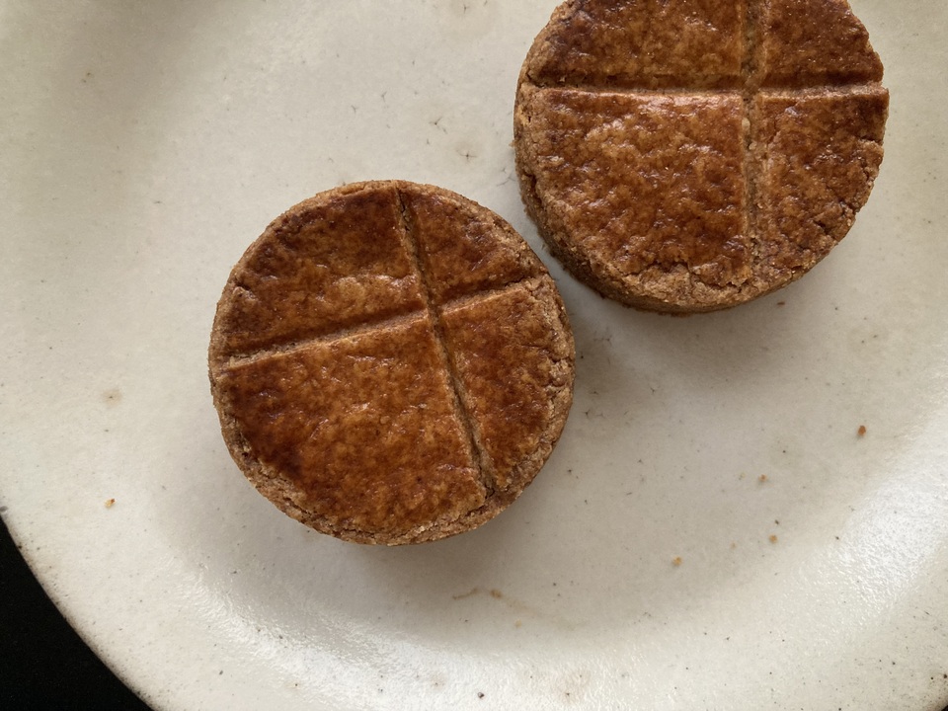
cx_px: 474
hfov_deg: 63.4
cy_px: 356
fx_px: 767
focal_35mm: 28
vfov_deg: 49.7
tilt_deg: -81.9
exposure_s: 1/60
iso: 320
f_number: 1.8
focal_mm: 3.99
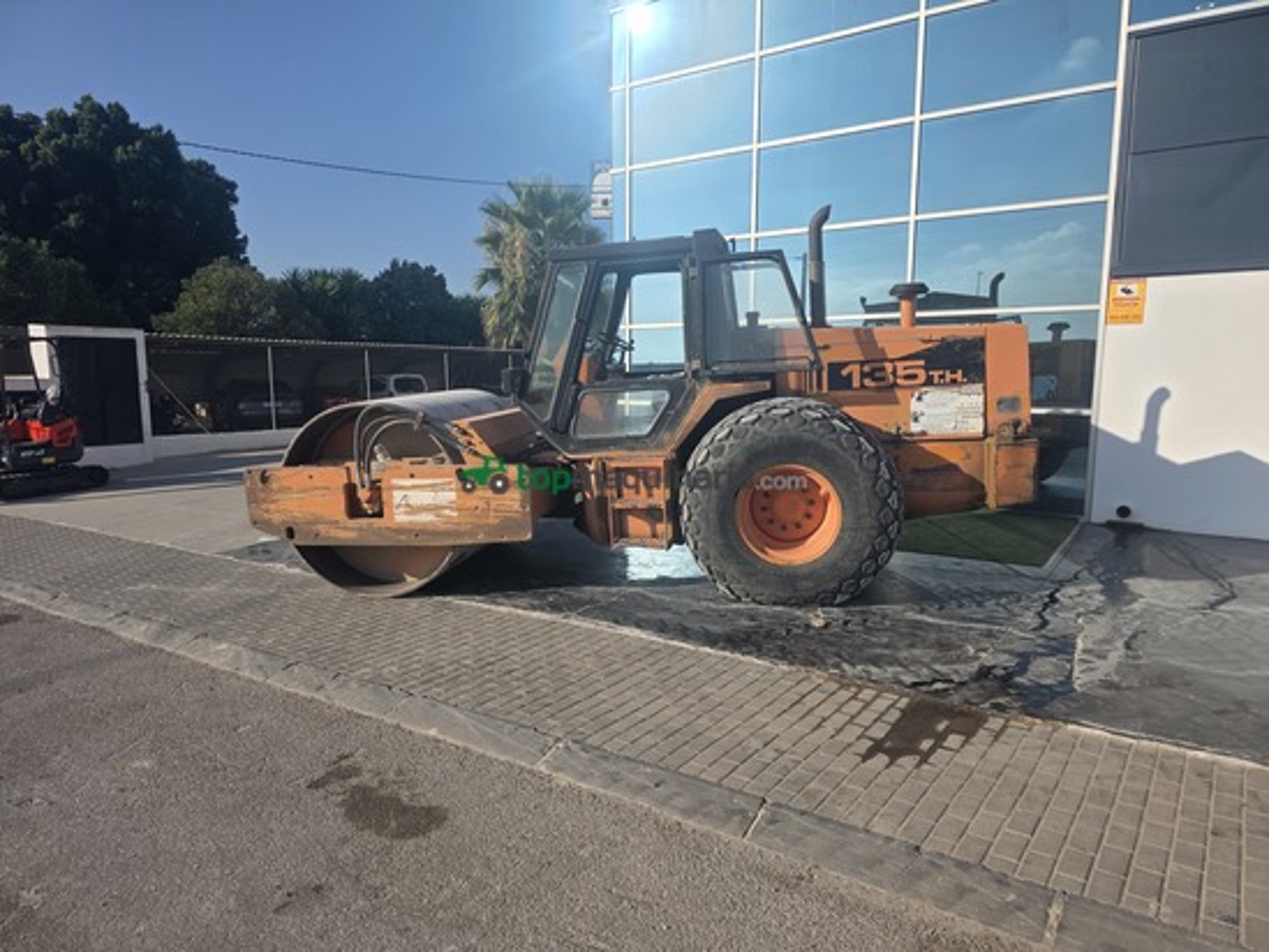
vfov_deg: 58.9
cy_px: 476
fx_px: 843
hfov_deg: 73.9
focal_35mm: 23
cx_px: 634
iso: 80
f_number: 1.7
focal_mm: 6.3
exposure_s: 1/7626
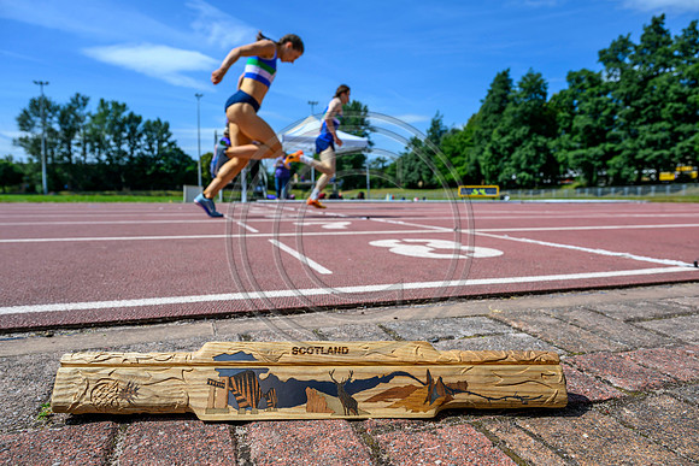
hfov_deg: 73.7
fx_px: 466
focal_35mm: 24
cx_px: 350
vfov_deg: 53.2
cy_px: 233
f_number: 8
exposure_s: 1/800
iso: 200
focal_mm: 24
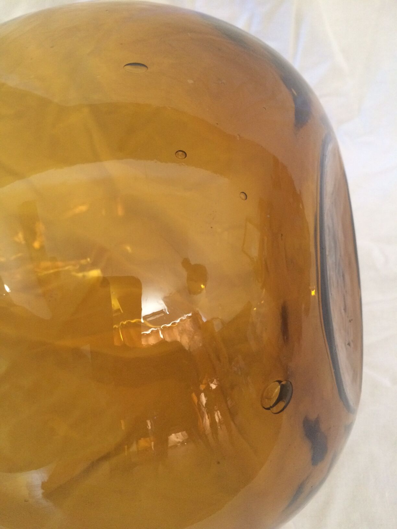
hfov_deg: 48.2
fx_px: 443
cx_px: 198
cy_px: 264
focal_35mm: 29
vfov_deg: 61.7
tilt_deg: -57.2
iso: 320
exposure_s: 1/33
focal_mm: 4.15
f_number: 2.2
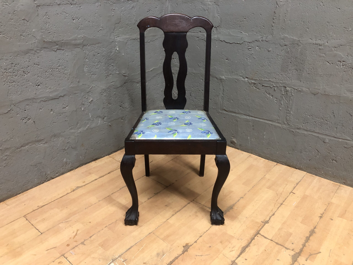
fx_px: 286
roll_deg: -0.5
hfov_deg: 63.4
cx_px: 176
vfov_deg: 49.7
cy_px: 132
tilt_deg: -23.2
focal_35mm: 28
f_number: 1.8
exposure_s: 1/13
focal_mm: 3.99
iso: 100
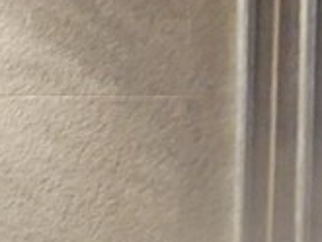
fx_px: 2150
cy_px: 645
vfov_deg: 6.1
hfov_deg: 8.4
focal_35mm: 231
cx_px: -96
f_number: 4.3
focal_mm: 19
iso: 2000
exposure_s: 1/60
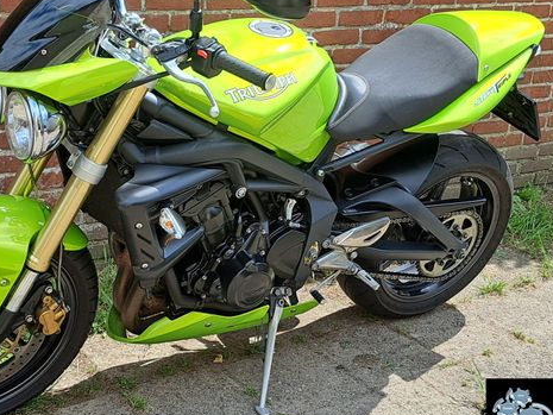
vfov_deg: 42.7
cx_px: 184
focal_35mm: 33
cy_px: 163
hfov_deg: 54.2
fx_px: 527
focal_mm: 5.23
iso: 50
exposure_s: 1/714
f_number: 1.8
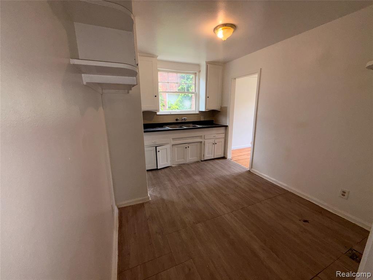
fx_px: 151
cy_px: 140
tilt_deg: -11.9
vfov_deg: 85.7
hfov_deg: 102.1
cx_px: 186
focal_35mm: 14
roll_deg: +0.4
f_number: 2.2
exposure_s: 1/122
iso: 40
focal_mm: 2.22
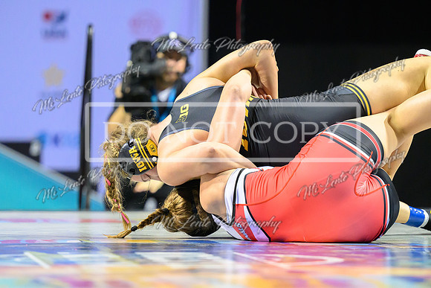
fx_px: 2823
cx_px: 193
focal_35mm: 236
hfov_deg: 8.7
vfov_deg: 5.8
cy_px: 158
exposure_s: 1/800
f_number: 2.8
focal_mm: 145
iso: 5000
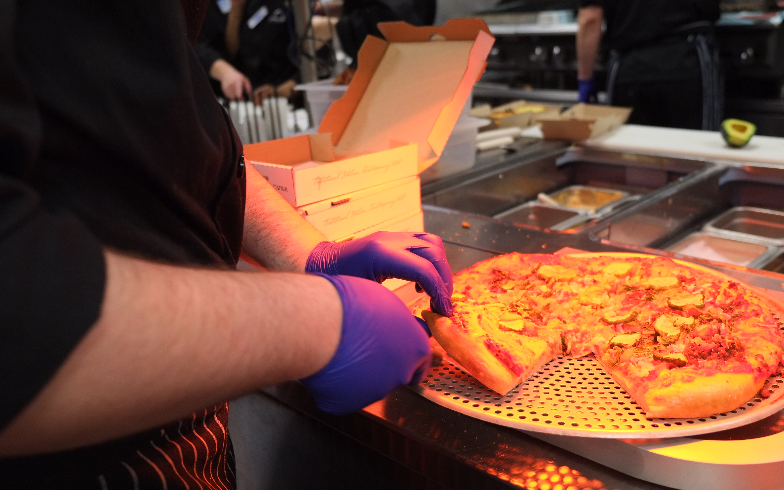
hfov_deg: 56.7
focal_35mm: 34
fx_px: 726
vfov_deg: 37.3
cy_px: 261
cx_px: 395
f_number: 3.2
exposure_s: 1/80
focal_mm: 22.3
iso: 800
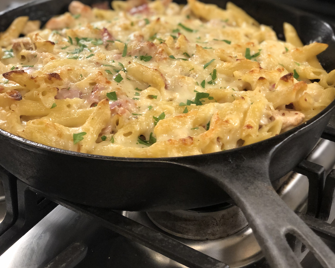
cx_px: 168
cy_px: 56
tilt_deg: -25.2
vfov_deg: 22.2
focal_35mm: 68
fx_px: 674
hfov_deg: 27.9
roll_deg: +0.2
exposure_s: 1/24
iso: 125
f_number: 2.4
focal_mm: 6
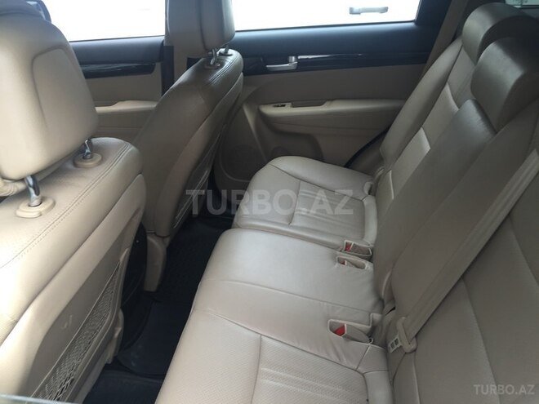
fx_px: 452
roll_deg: +2.0
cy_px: 202
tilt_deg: -32.0
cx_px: 270
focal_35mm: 29
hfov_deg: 61.7
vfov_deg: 48.2
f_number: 2.2
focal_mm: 4.15
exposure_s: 1/105
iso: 32
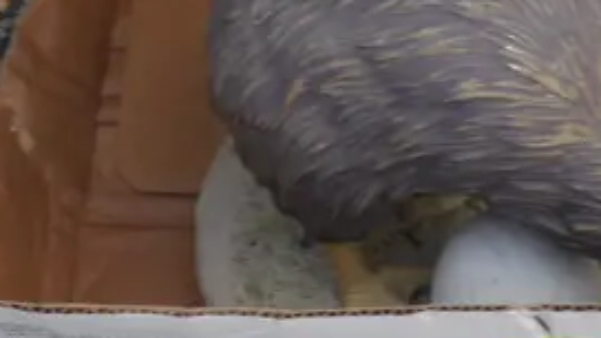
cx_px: 471
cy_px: -486
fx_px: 3267
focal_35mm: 205
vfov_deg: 5.7
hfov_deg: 10.5
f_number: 10
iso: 500
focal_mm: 25
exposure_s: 1/60
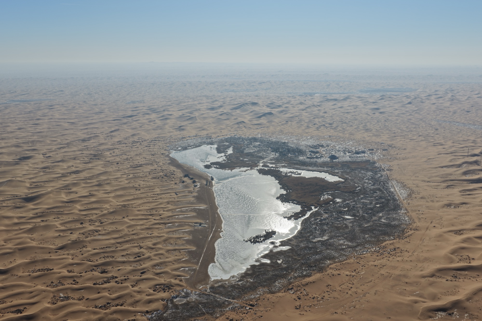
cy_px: 160
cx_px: 241
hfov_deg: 65.5
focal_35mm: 28
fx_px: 375
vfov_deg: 46.4
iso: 100
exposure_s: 1/500
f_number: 7.1
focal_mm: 14.45
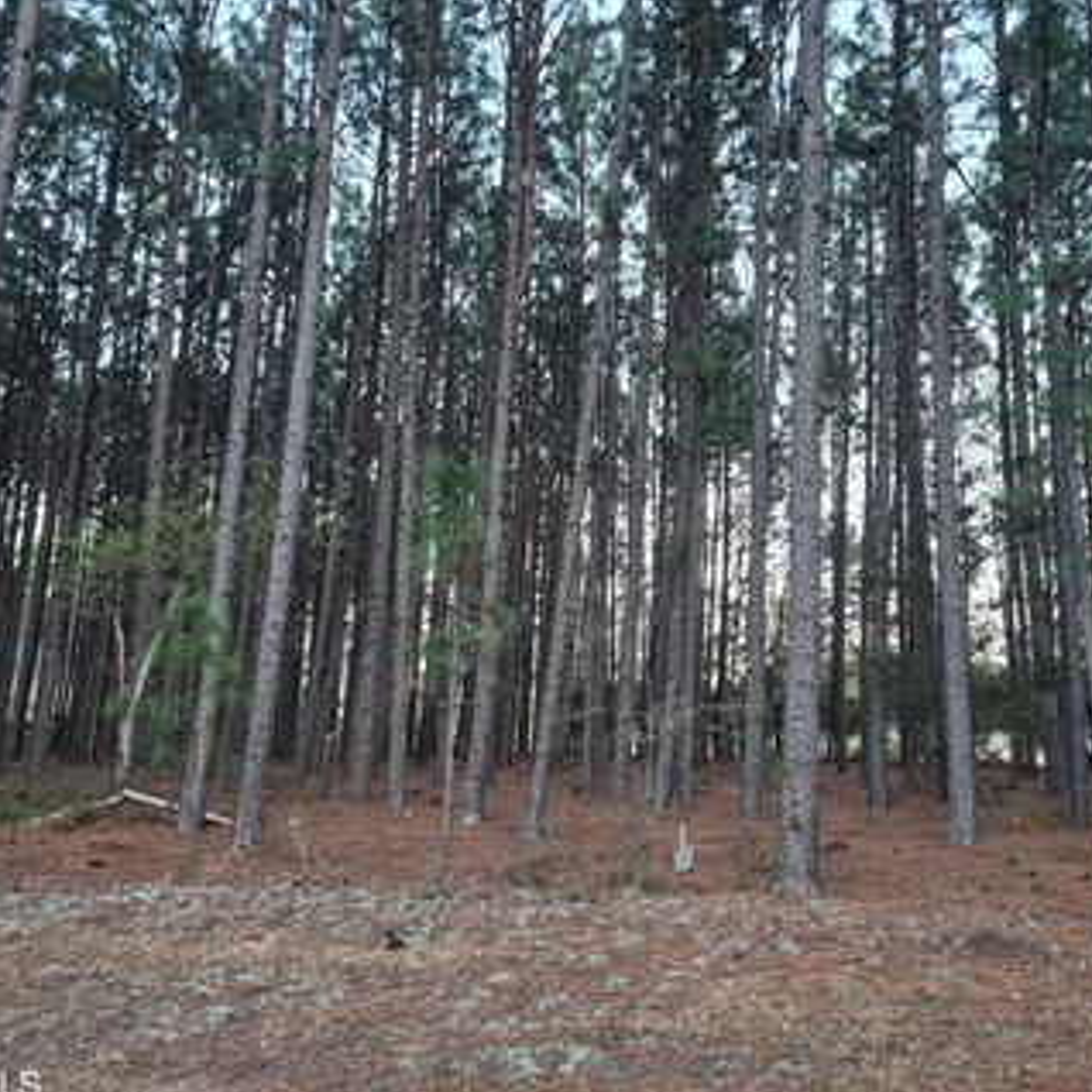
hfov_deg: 50.9
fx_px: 1142
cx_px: 625
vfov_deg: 51.0
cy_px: 500
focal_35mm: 32
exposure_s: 1/120
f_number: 1.8
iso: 800
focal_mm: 5.4
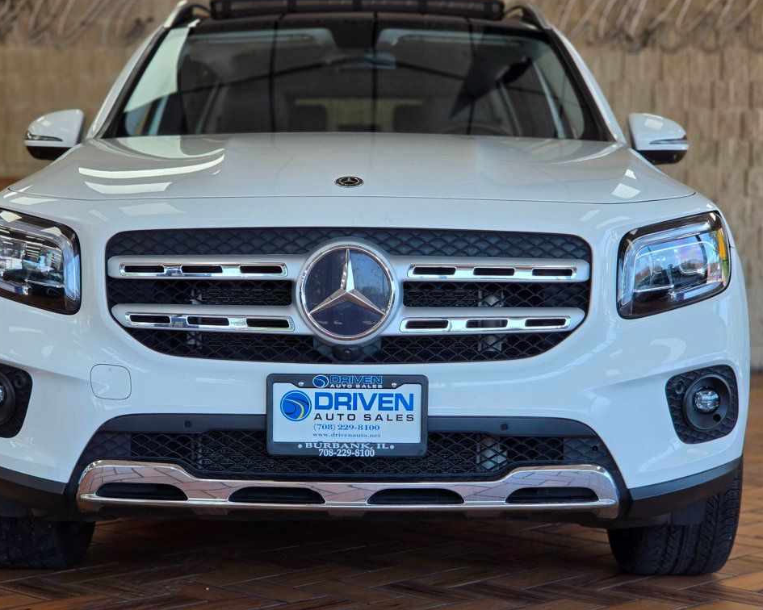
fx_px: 1648
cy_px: 302
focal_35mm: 73
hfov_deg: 26.1
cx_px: 351
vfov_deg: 21.0
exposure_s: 1/120
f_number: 2.4
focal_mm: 7
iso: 32
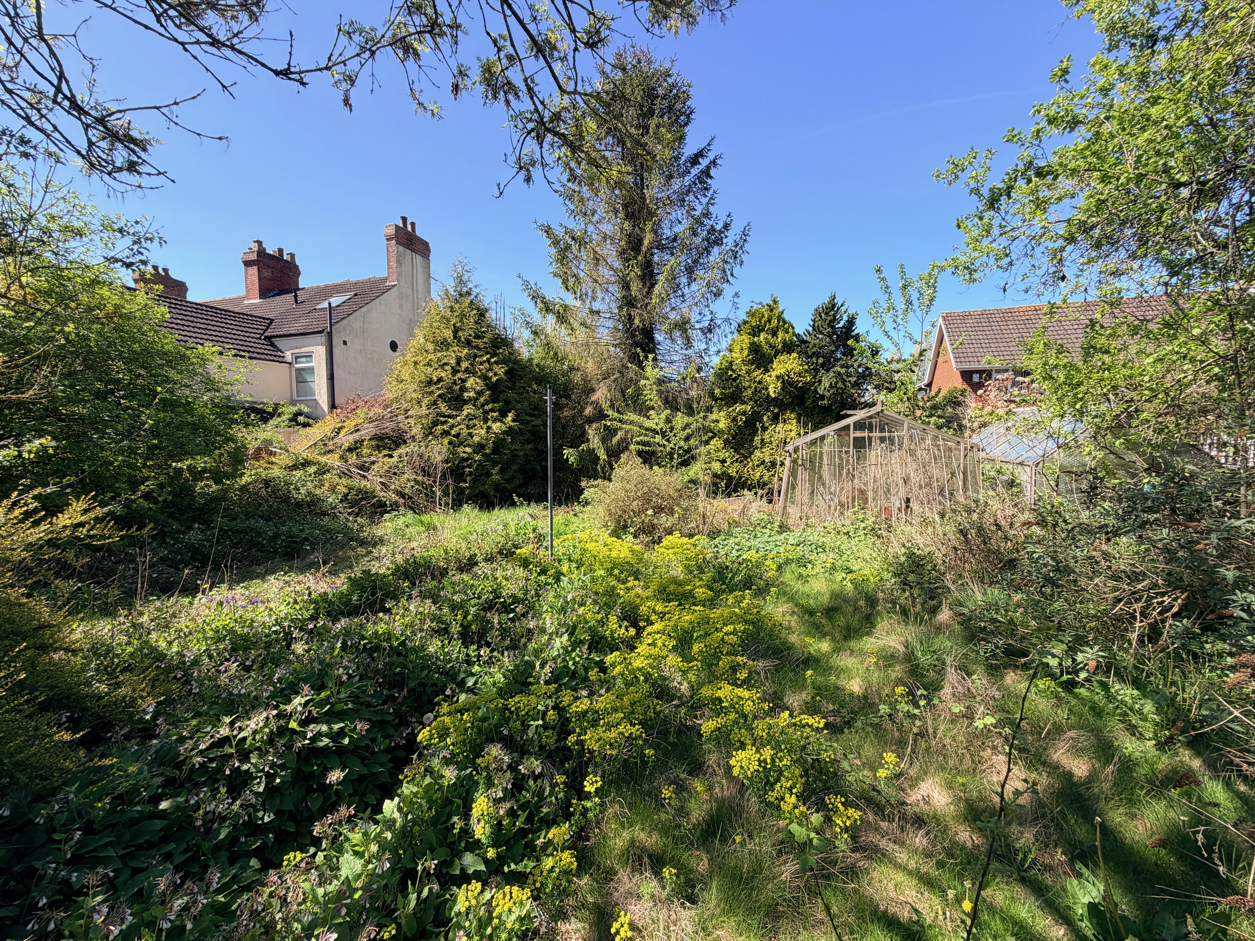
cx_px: 628
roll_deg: +1.5
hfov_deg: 102.1
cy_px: 470
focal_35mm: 14
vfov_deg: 85.7
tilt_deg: -3.4
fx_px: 508
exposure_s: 1/502
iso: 40
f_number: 2.2
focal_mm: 2.22
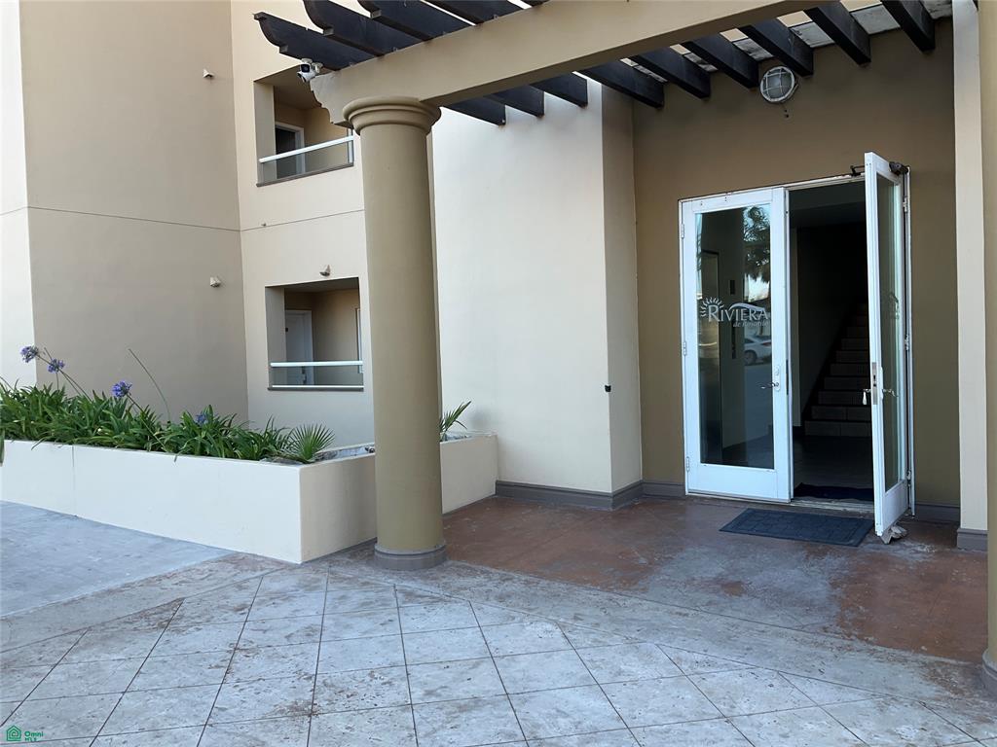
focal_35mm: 29
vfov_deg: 48.2
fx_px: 835
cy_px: 374
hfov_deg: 61.7
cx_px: 498
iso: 20
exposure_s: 1/147
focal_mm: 3
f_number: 1.8
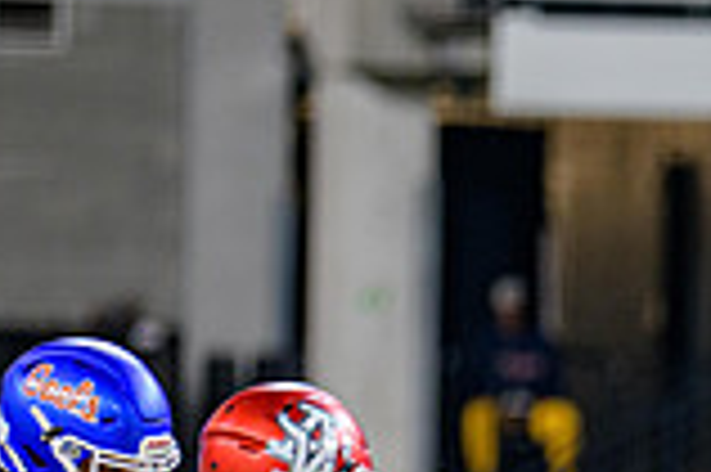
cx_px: 986
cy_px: 762
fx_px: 15981
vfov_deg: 1.7
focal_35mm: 810
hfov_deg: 2.5
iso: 1000
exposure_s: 1/400
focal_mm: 220
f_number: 2.8
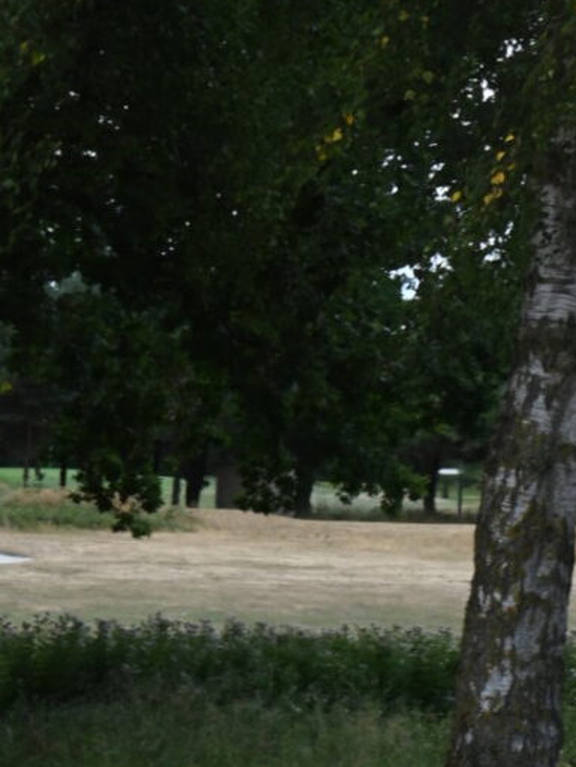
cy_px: 607
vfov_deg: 8.9
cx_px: 197
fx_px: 4945
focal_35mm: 223
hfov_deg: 6.7
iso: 200
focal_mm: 58
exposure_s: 1/100
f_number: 14
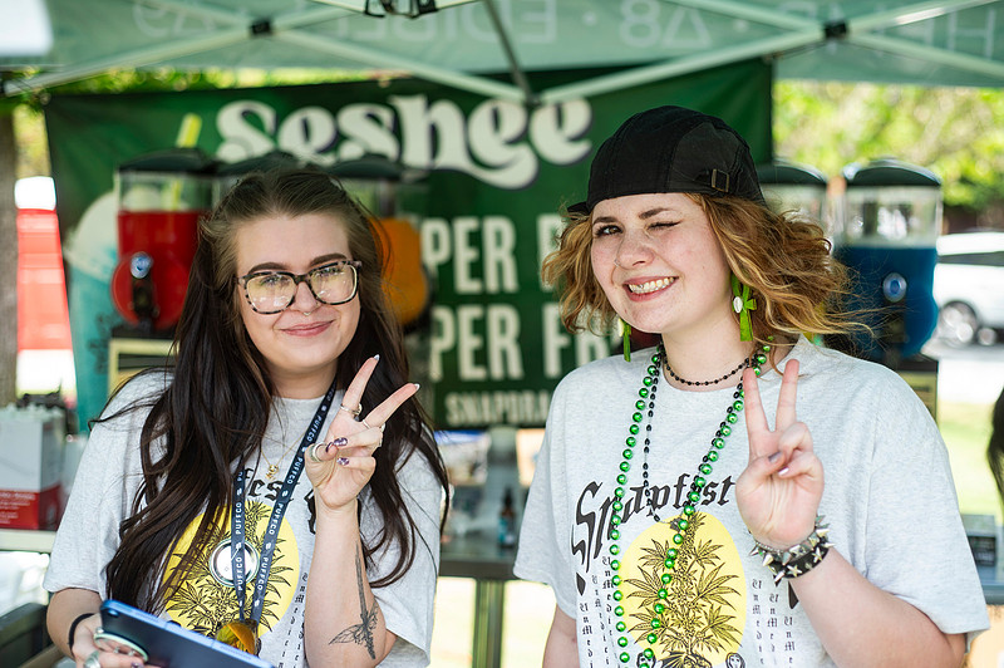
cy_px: 334
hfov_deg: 39.6
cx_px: 502
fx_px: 1393
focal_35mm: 50
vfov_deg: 26.9
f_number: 2.8
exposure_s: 1/800
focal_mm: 50
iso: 200
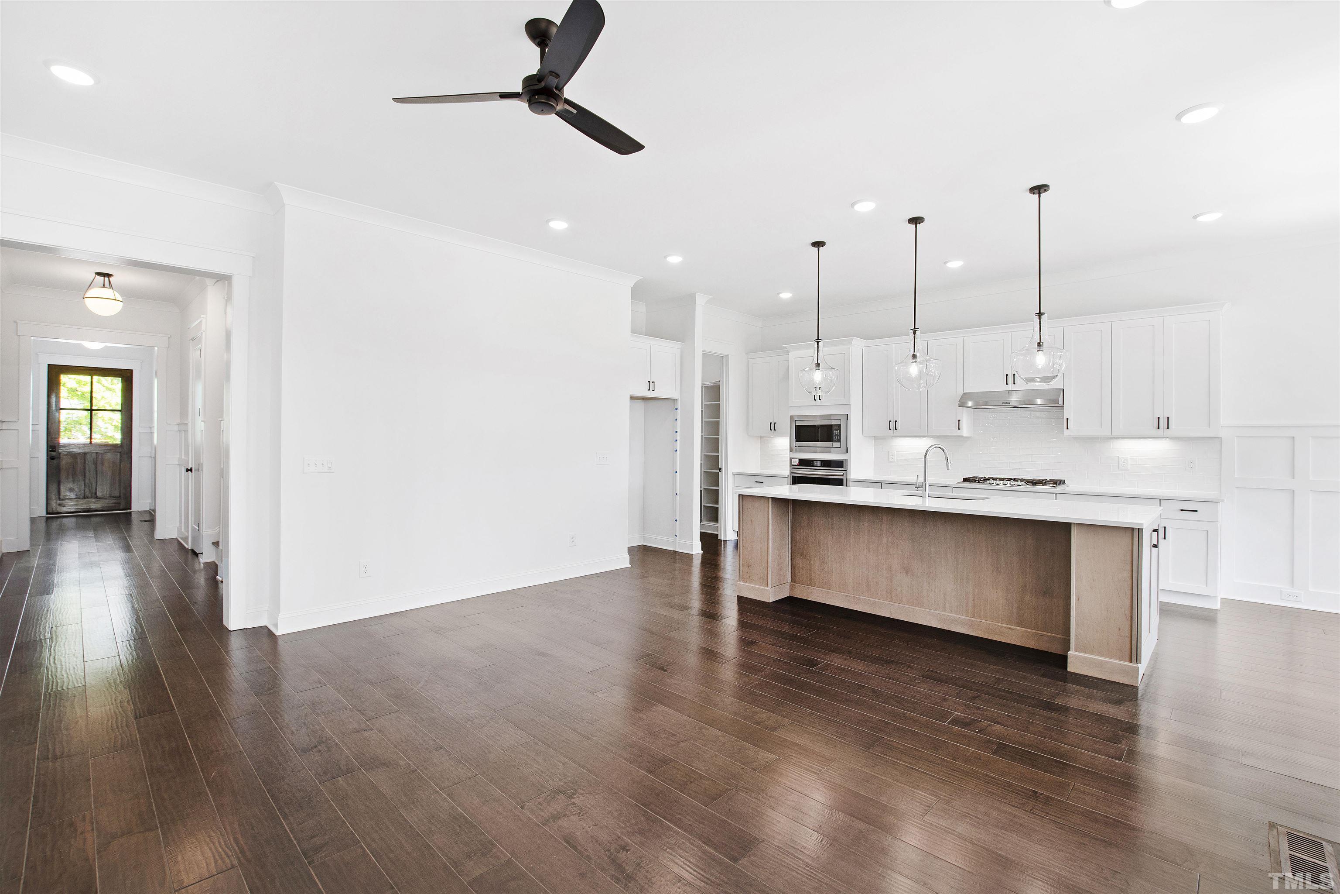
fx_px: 558
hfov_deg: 100.4
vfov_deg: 77.3
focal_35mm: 15
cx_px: 670
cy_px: 447
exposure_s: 1/8
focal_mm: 10
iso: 100
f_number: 8
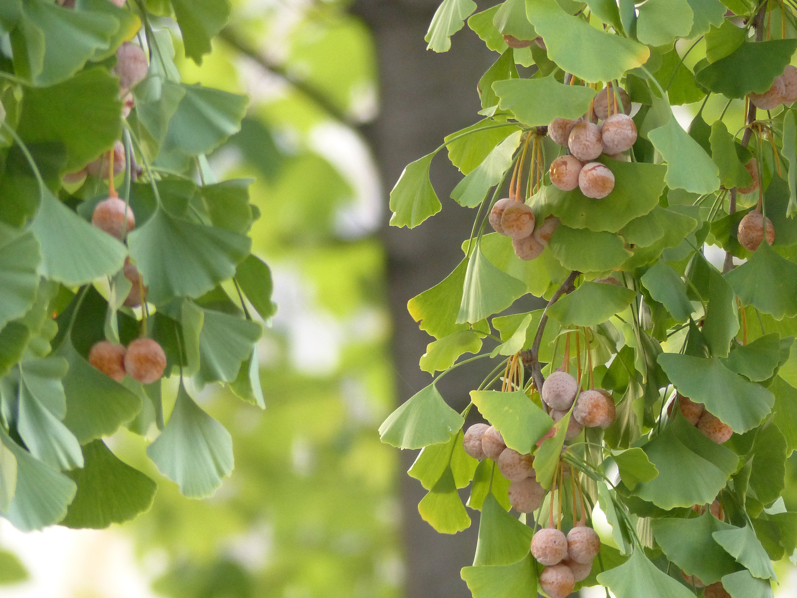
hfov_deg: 2.7
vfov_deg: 2.0
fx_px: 16923
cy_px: 299
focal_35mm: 735
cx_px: 398
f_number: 2.8
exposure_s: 1/125
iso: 320
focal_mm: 108
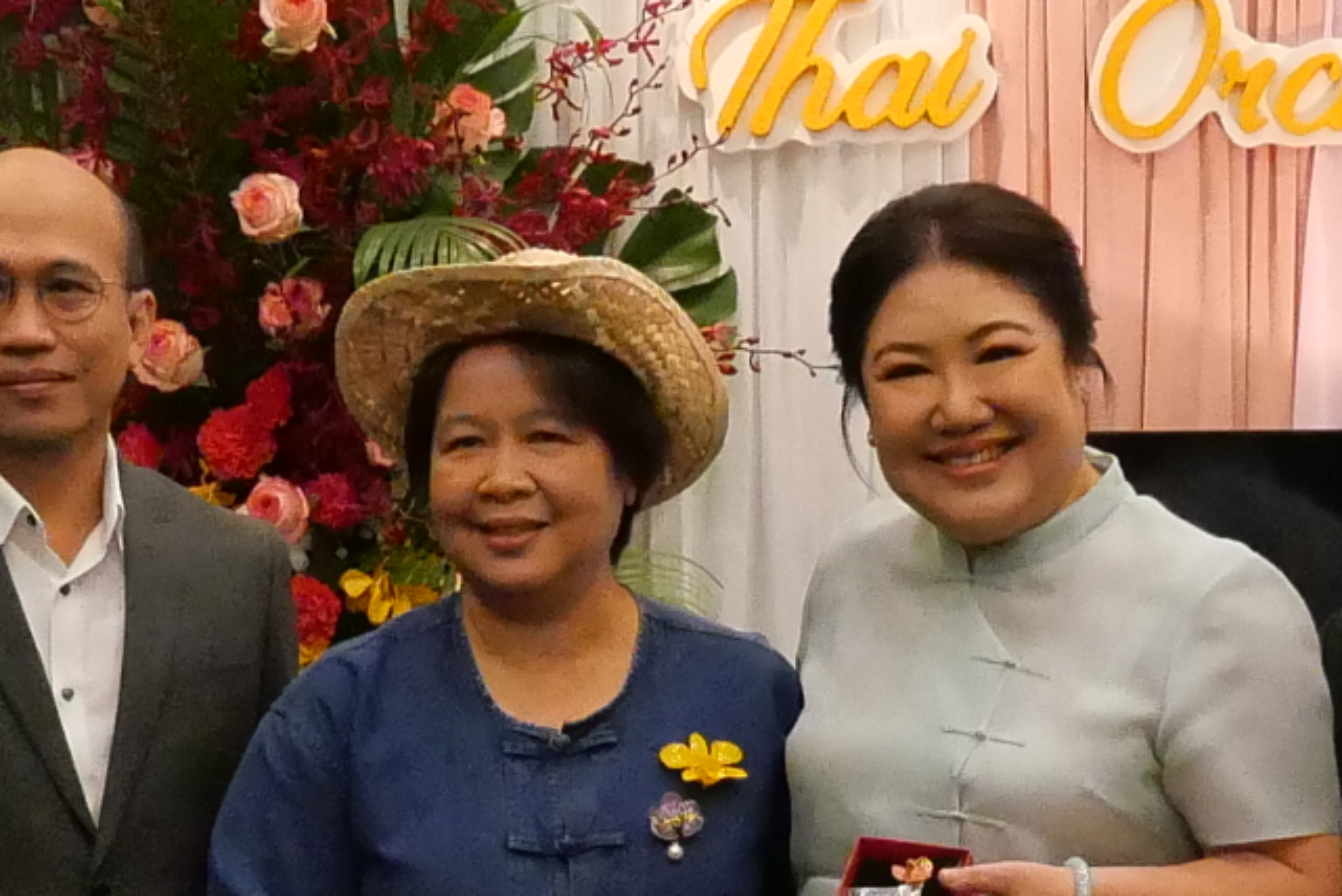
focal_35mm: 139
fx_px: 5184
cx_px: 651
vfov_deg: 9.7
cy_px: 1153
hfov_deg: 14.8
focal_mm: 12
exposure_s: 1/100
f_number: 4
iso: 3200
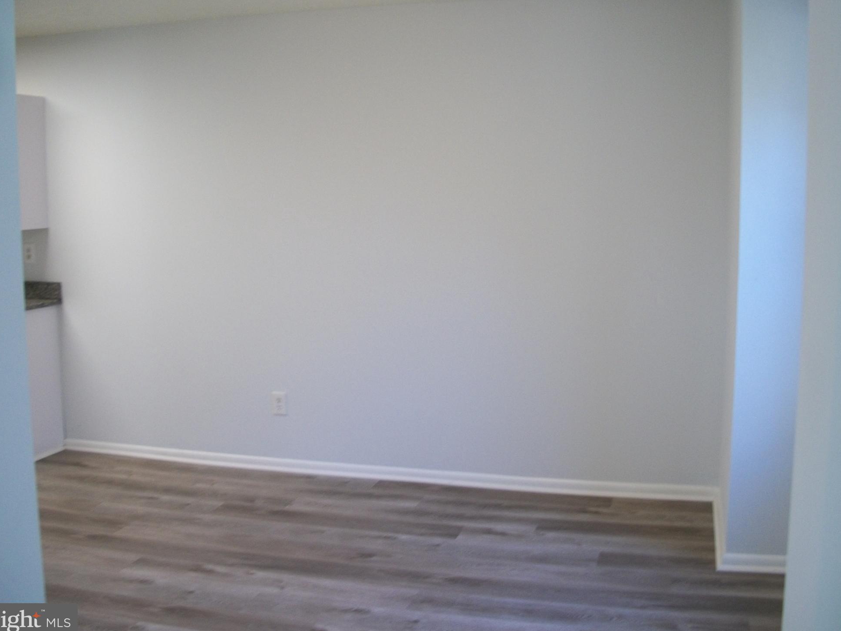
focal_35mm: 37
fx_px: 899
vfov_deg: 38.7
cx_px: 414
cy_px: 305
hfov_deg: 50.1
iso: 160
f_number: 3.1
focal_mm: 6.3
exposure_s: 1/25
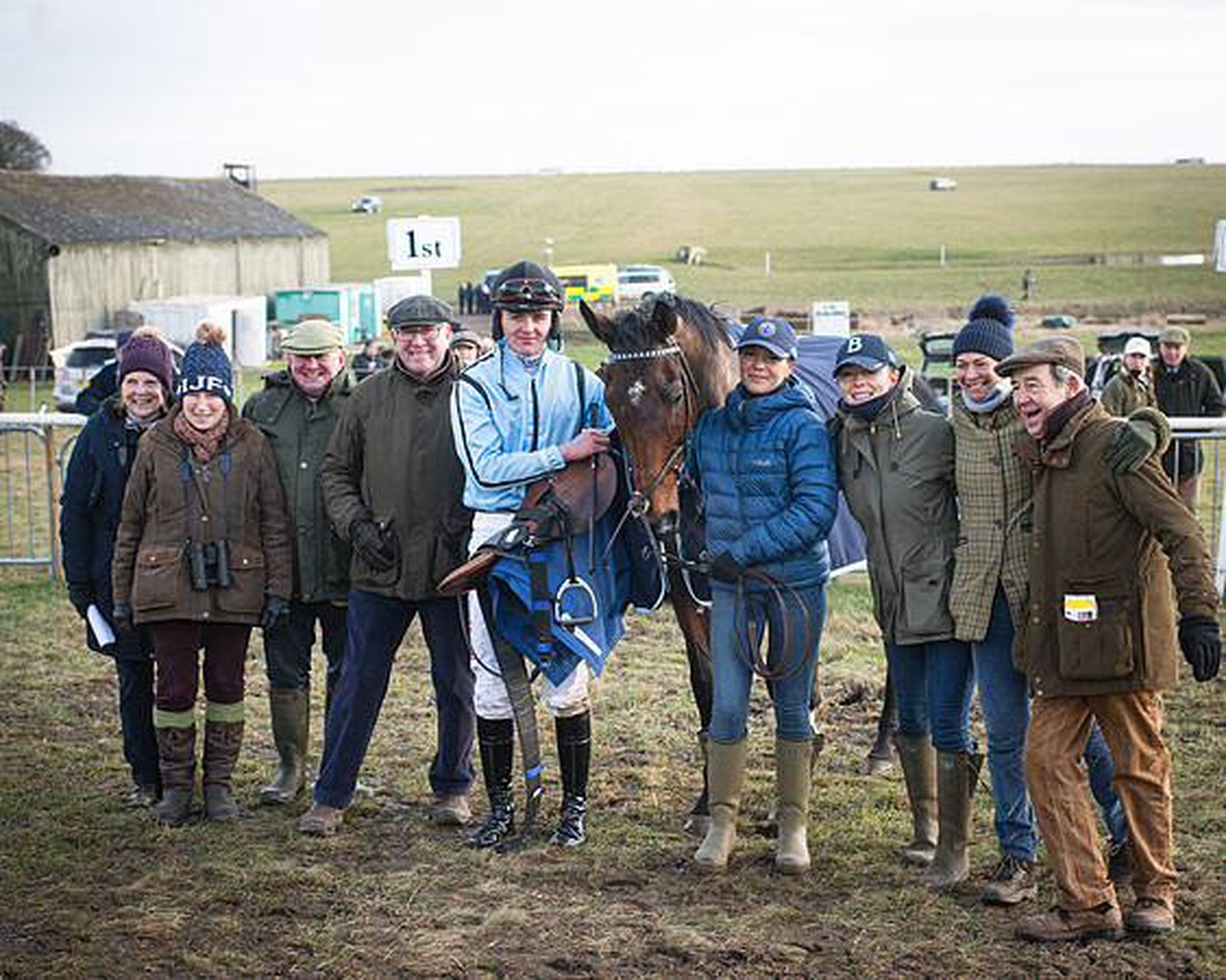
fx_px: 2113
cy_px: 485
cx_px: 718
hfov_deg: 32.3
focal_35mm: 58
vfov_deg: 26.1
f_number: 4
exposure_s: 1/640
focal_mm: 50
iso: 250
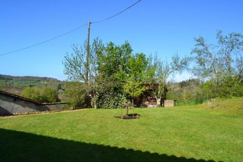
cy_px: 81
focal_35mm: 27
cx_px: 122
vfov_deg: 47.9
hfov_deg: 67.4
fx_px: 182
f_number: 11
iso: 400
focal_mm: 18
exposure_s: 1/500
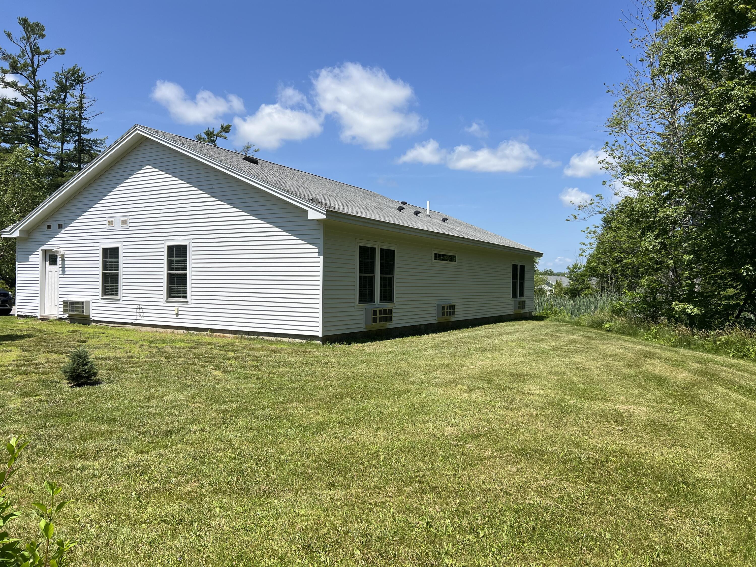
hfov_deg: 67.3
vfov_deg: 53.1
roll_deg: -0.9
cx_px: 378
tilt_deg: -1.2
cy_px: 284
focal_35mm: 26
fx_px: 568
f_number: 1.5
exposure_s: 1/5319
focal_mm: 5.7
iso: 50
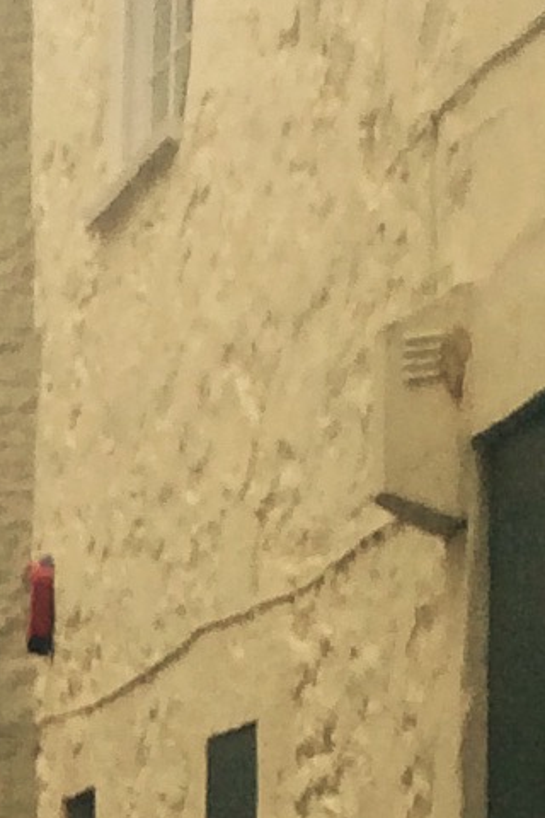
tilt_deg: -8.8
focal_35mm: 205
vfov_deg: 9.5
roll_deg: +3.0
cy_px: 1570
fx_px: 4655
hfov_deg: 6.5
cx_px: -613
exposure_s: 1/1466
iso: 32
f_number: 2.2
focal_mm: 4.15
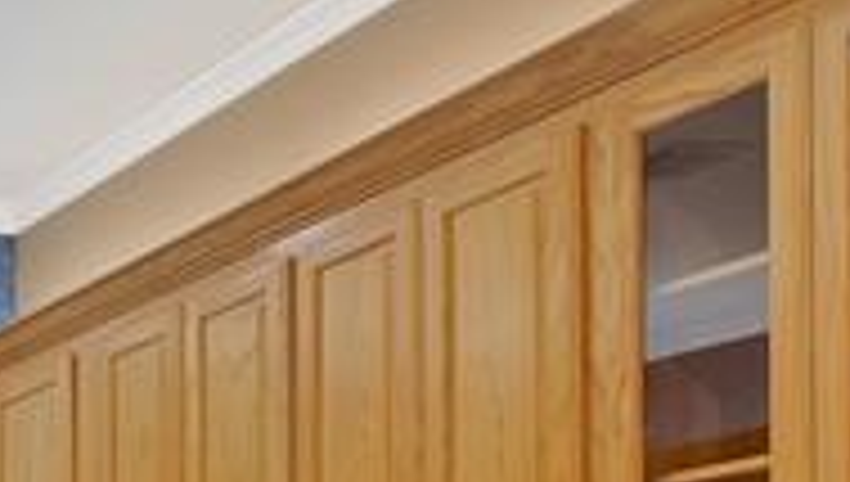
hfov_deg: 19.2
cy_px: 811
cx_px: -828
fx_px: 1535
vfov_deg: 15.7
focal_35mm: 68
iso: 640
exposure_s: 1/5
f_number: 9
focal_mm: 12
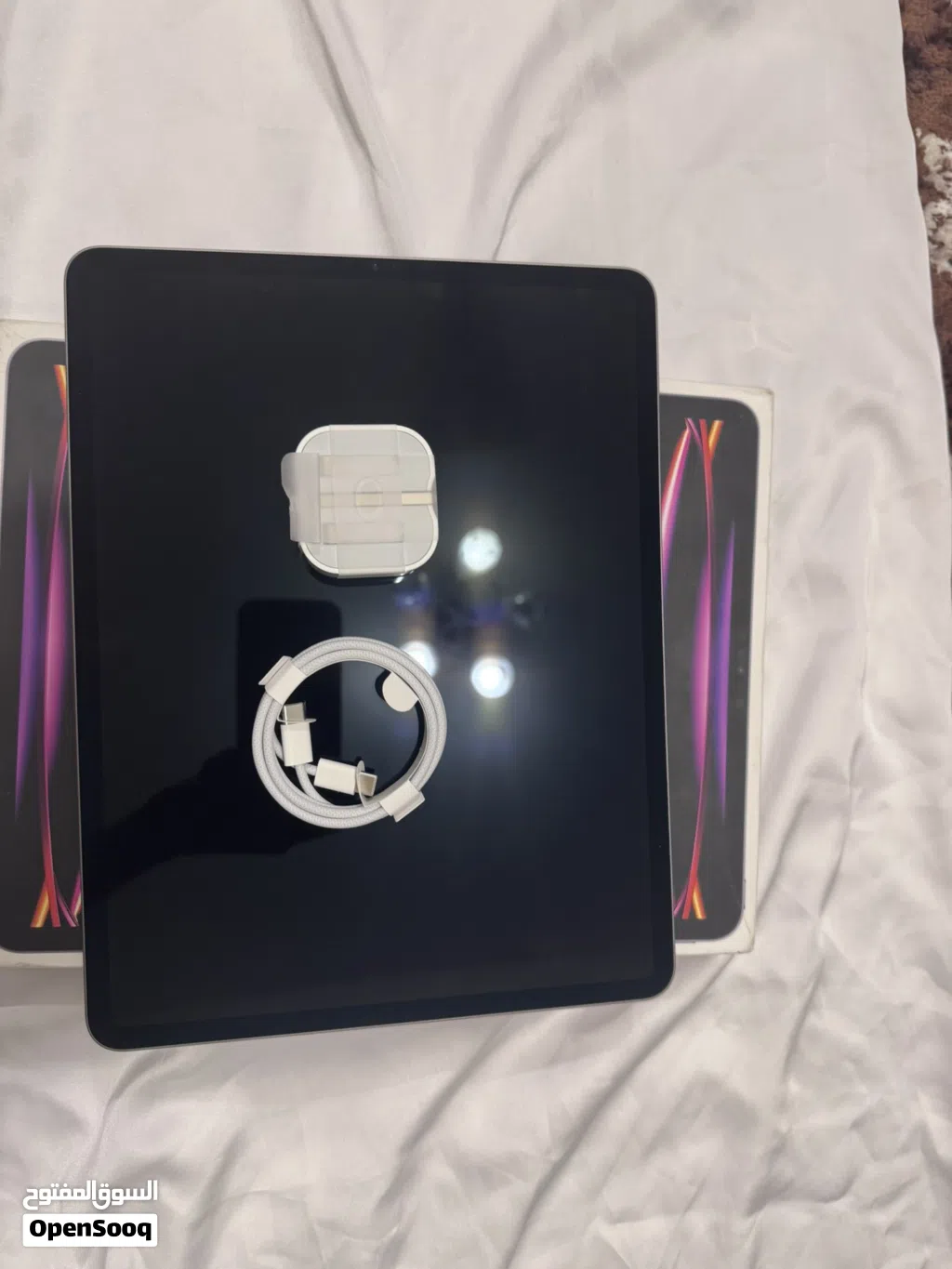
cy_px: 634
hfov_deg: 56.8
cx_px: 476
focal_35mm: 24
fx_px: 880
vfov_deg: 71.6
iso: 200
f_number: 1.78
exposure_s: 1/50
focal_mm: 6.76
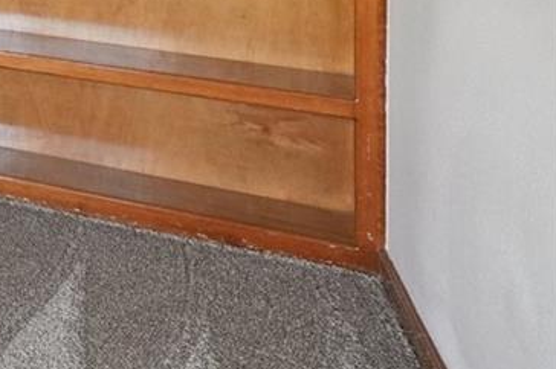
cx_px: -660
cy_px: -198
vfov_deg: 18.1
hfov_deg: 17.1
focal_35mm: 66
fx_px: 1018
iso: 640
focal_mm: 10
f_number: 8
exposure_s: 1/15
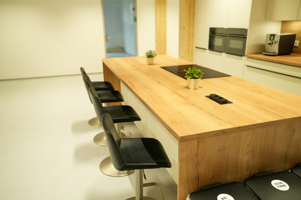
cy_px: 100
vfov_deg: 44.9
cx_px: 150
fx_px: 242
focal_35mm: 29
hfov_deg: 63.7
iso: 2500
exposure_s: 1/125
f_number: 3.2
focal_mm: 29
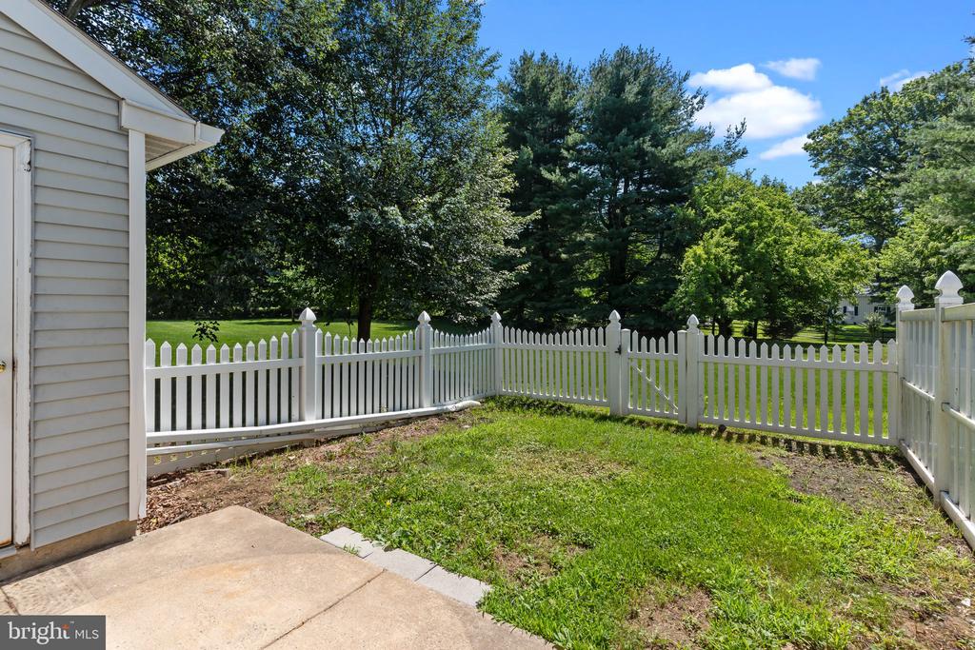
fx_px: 460
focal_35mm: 17
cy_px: 325
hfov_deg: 93.3
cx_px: 488
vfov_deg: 70.5
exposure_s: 1/640
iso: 500
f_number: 10
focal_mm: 17
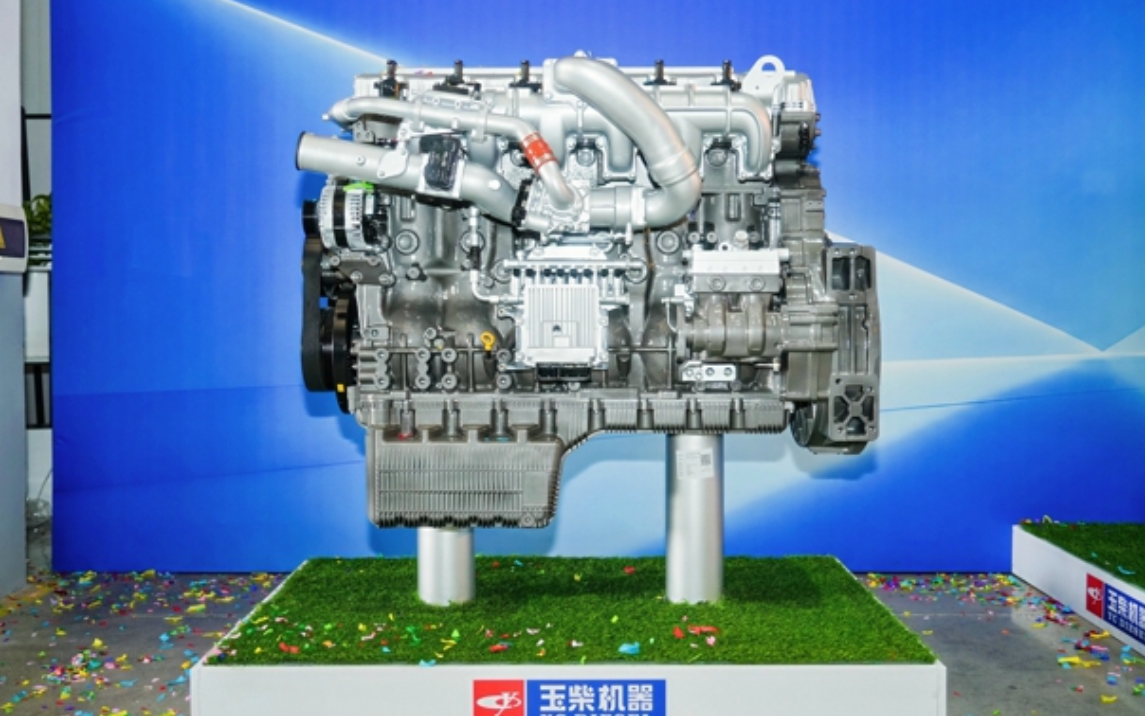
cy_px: 352
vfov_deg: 35.4
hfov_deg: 54.0
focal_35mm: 36
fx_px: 1124
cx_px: 569
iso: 1000
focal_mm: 35
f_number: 4
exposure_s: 1/161
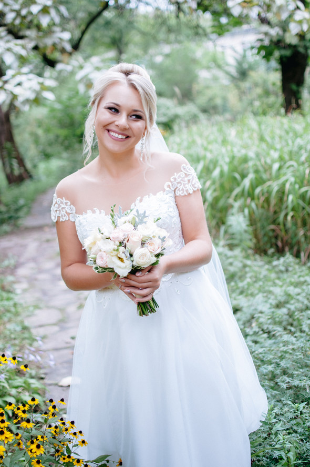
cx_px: 155
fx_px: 680
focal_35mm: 52
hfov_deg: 25.7
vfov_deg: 37.9
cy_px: 234
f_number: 1.8
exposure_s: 1/640
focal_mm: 35
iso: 200
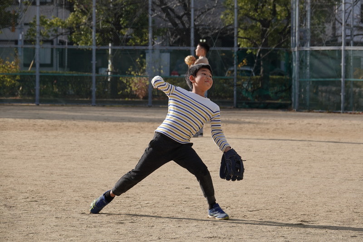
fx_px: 1502
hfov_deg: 13.8
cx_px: 182
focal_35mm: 149
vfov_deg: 9.2
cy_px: 121
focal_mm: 54.57
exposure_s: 1/1250
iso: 160
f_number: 4
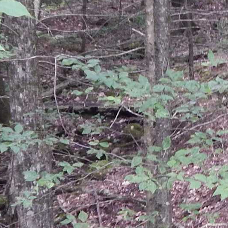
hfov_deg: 14.1
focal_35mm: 118
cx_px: 312
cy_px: 50
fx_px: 879
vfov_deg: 14.7
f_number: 3
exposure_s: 1/30
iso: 280
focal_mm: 4
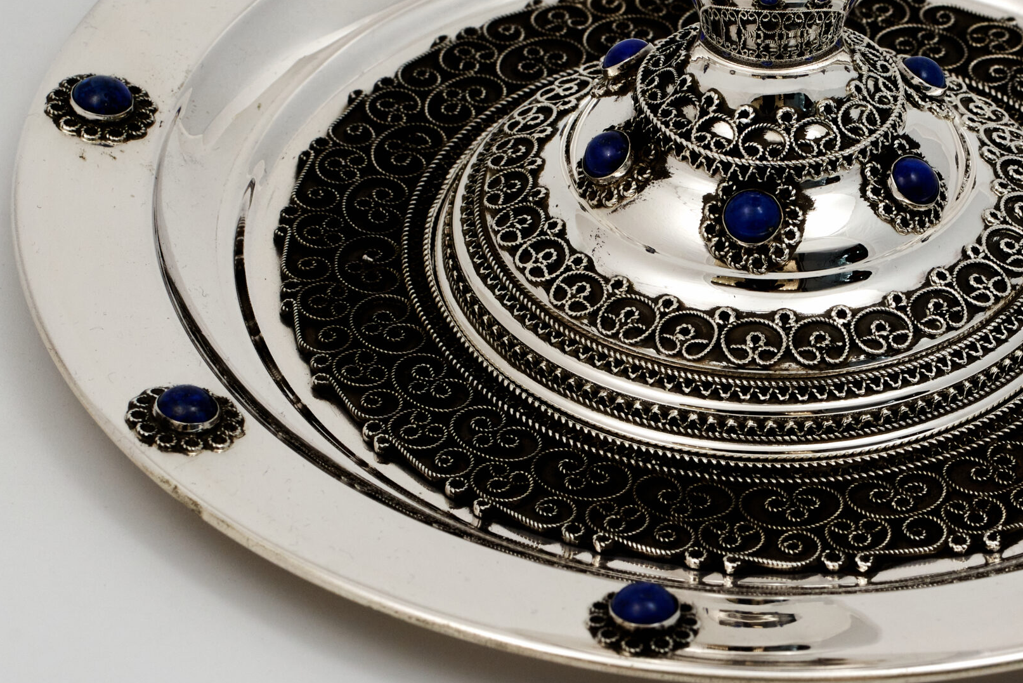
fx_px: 6764
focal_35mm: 238
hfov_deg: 8.6
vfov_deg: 5.8
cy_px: 285
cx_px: 576
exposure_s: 1/160
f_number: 14
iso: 640
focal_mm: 100
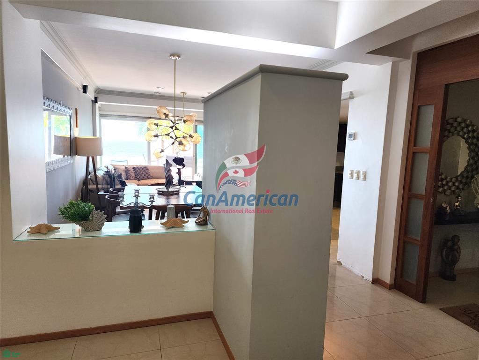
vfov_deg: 58.9
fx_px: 318
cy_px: 180
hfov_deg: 73.9
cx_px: 240
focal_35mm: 23
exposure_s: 1/180
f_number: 1.8
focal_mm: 6.4
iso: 160
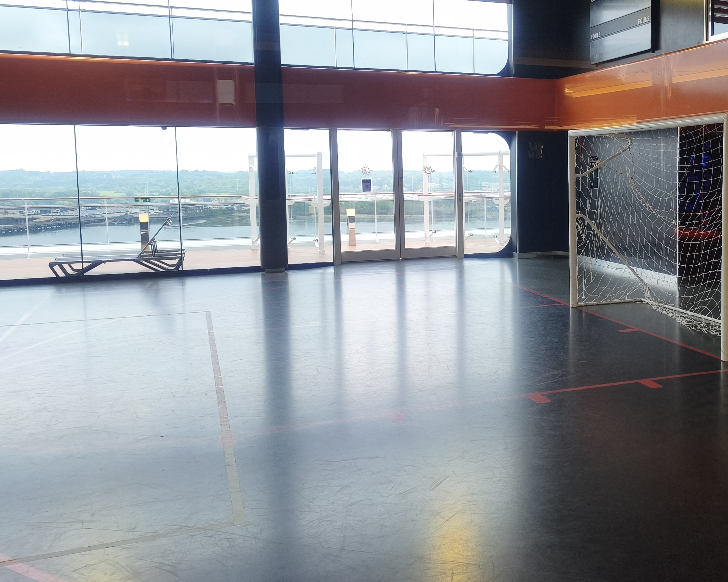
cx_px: 586
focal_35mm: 38
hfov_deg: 45.4
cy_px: 236
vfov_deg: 39.0
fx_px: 819
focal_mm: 6.45
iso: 80
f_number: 1.62
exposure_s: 1/120
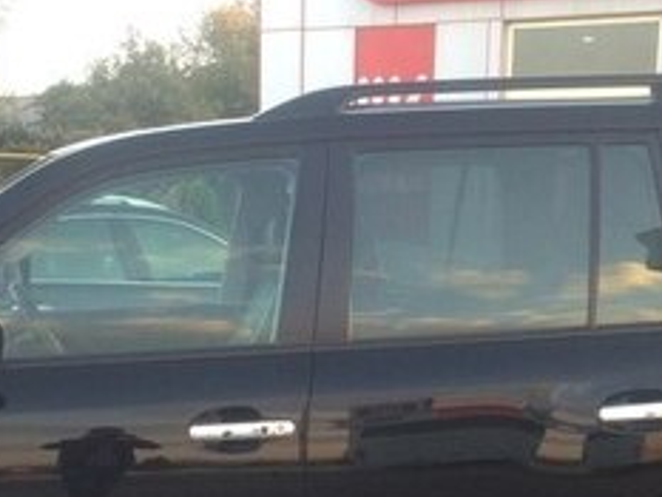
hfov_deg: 23.7
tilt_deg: -13.3
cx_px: 233
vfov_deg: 17.1
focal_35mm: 82
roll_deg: -2.2
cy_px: 623
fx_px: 1569
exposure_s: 1/100
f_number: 2.2
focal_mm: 4.15
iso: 64
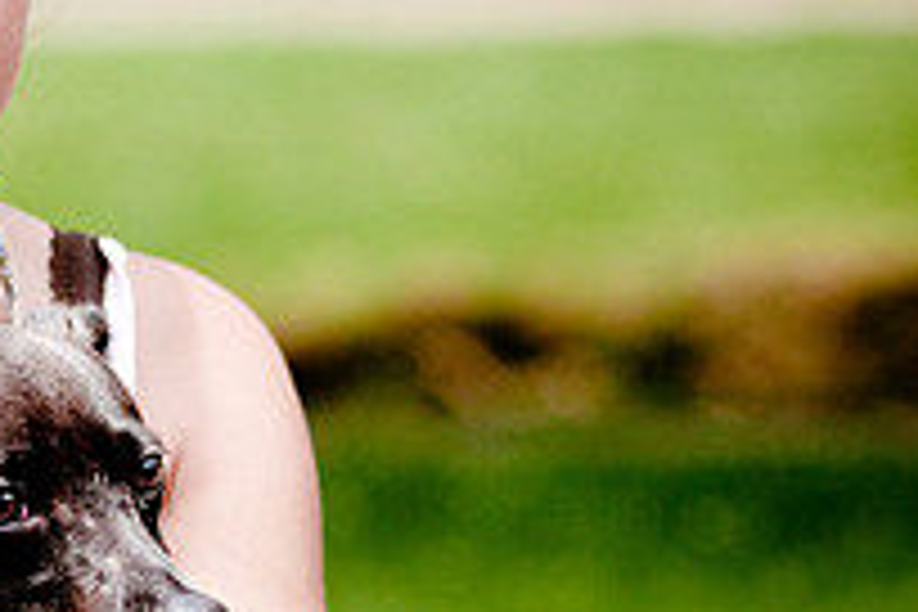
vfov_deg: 4.6
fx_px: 7598
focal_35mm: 298
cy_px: 281
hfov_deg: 6.9
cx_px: -90
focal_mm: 70
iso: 200
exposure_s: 1/2500
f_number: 2.8
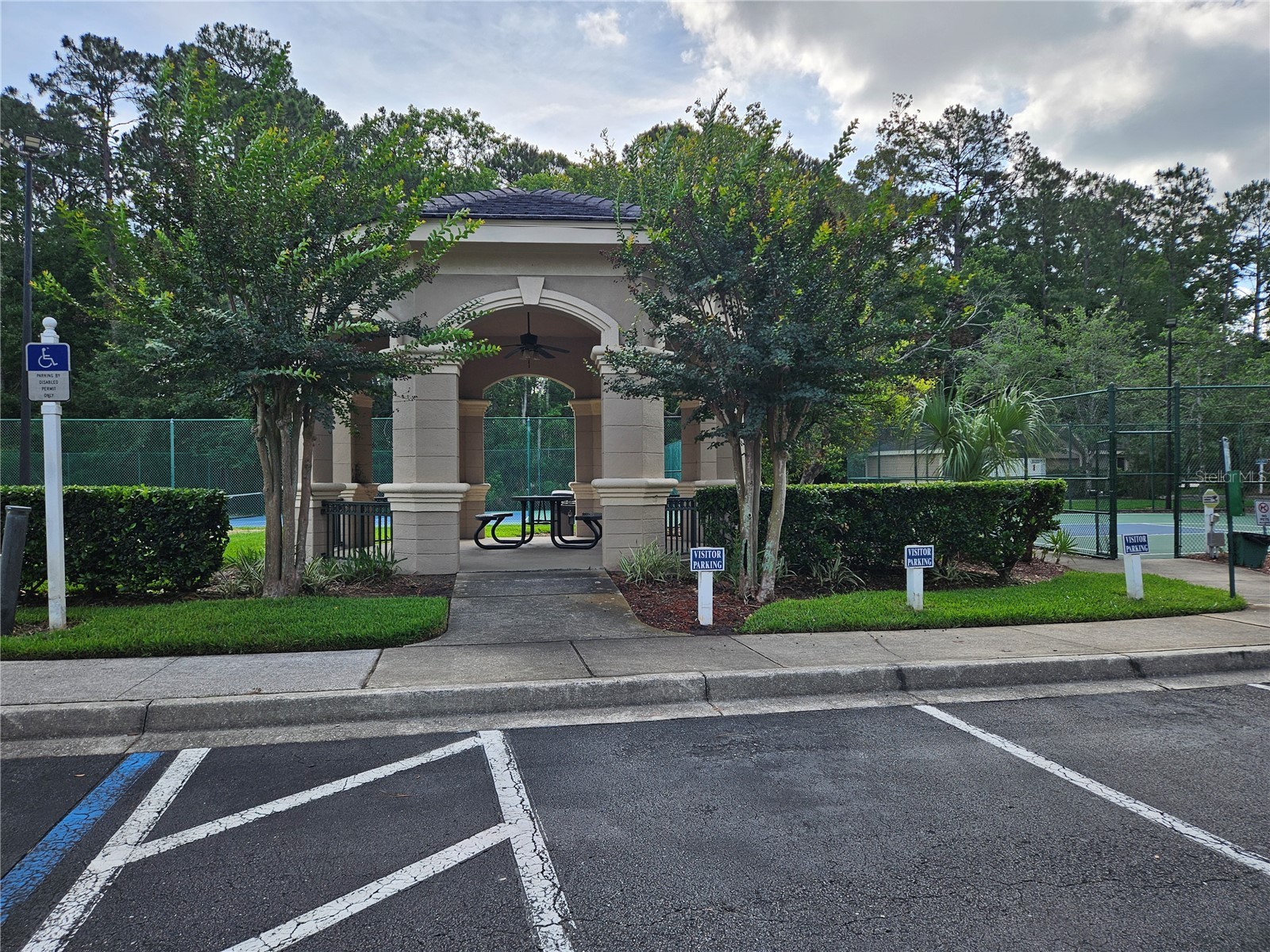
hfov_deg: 73.9
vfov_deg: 58.9
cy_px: 476
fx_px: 844
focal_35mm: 23
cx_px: 635
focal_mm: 5.4
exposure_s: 1/965
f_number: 1.8
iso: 25
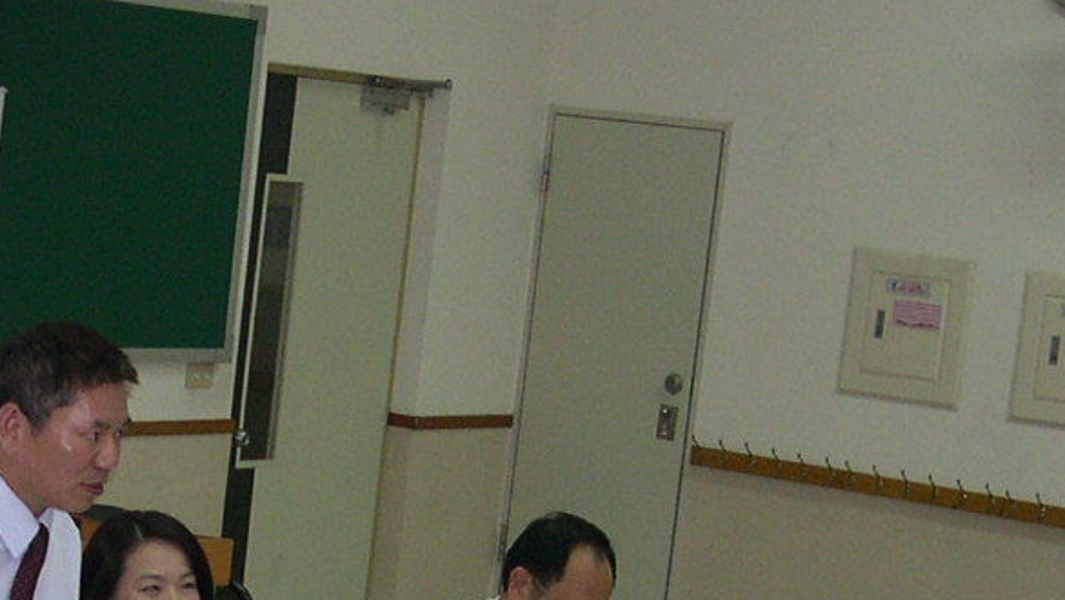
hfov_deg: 18.7
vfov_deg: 10.5
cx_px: 169
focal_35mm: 113
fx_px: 3192
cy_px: 784
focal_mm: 8
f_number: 2.8
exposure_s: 1/60
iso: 195
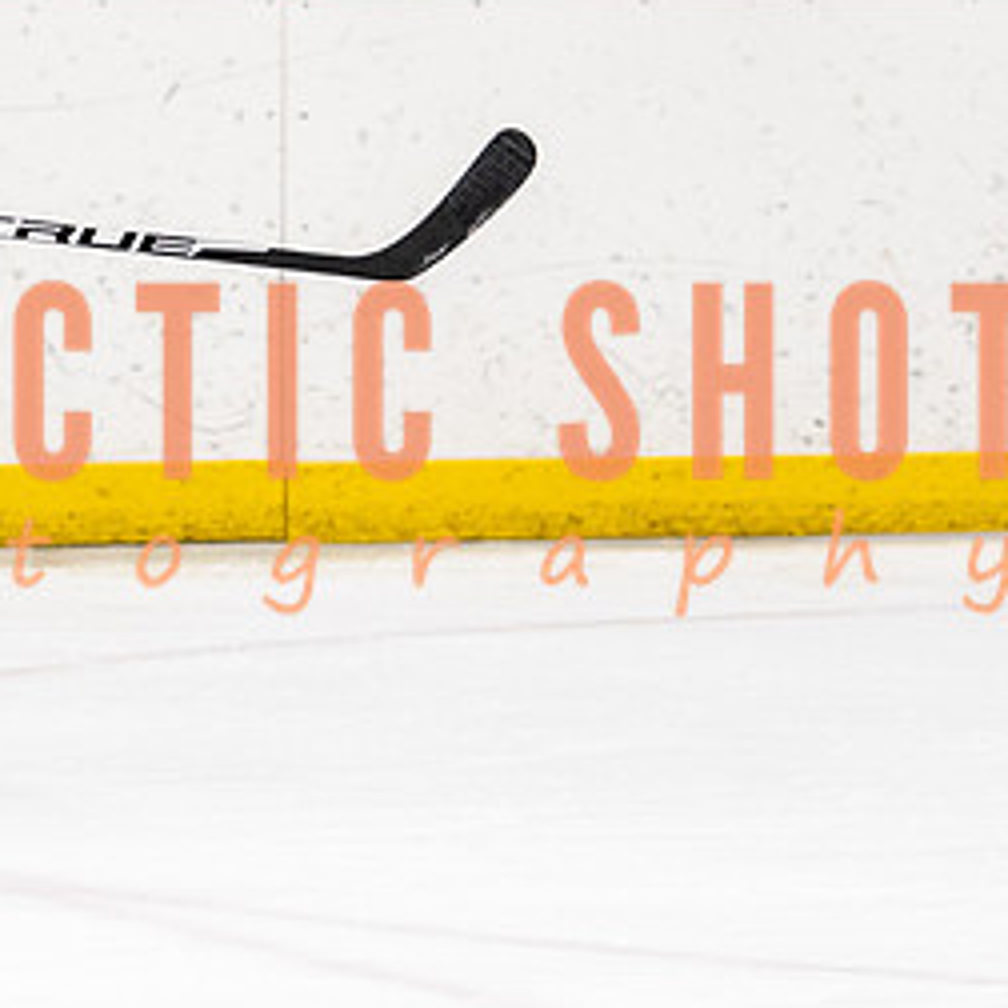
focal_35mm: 465
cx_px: -326
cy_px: 137
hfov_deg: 3.8
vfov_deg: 3.8
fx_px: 15319
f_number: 2.8
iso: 2000
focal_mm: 120
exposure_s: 1/640
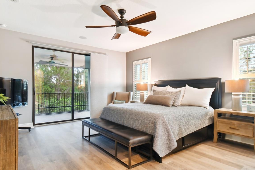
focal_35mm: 21
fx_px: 149
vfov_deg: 59.3
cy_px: 94
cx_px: 127
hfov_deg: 81.2
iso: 100
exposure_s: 1/1.67
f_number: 7.1
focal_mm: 10
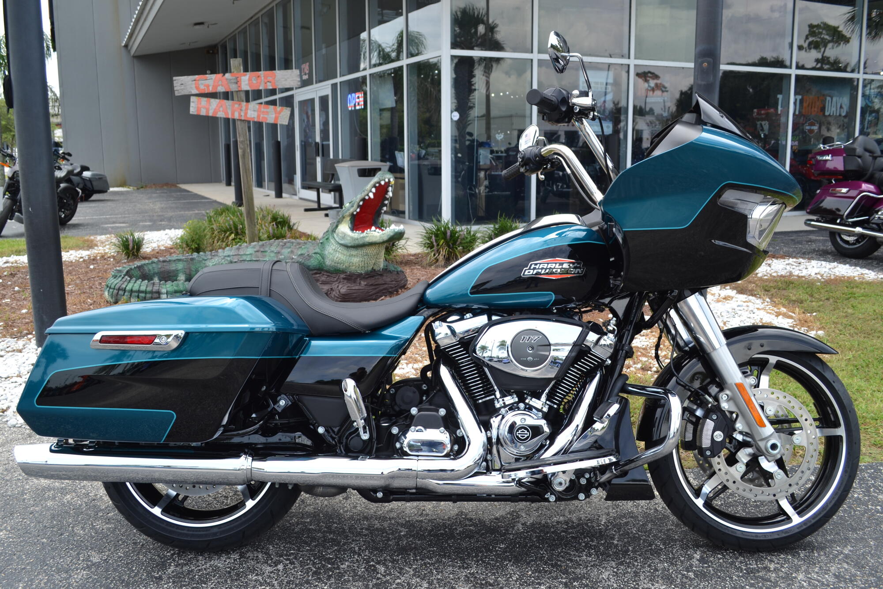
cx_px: 442
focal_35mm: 33
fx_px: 809
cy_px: 294
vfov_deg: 40.0
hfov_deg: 57.2
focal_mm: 22
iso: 100
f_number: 6.3
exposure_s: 1/160
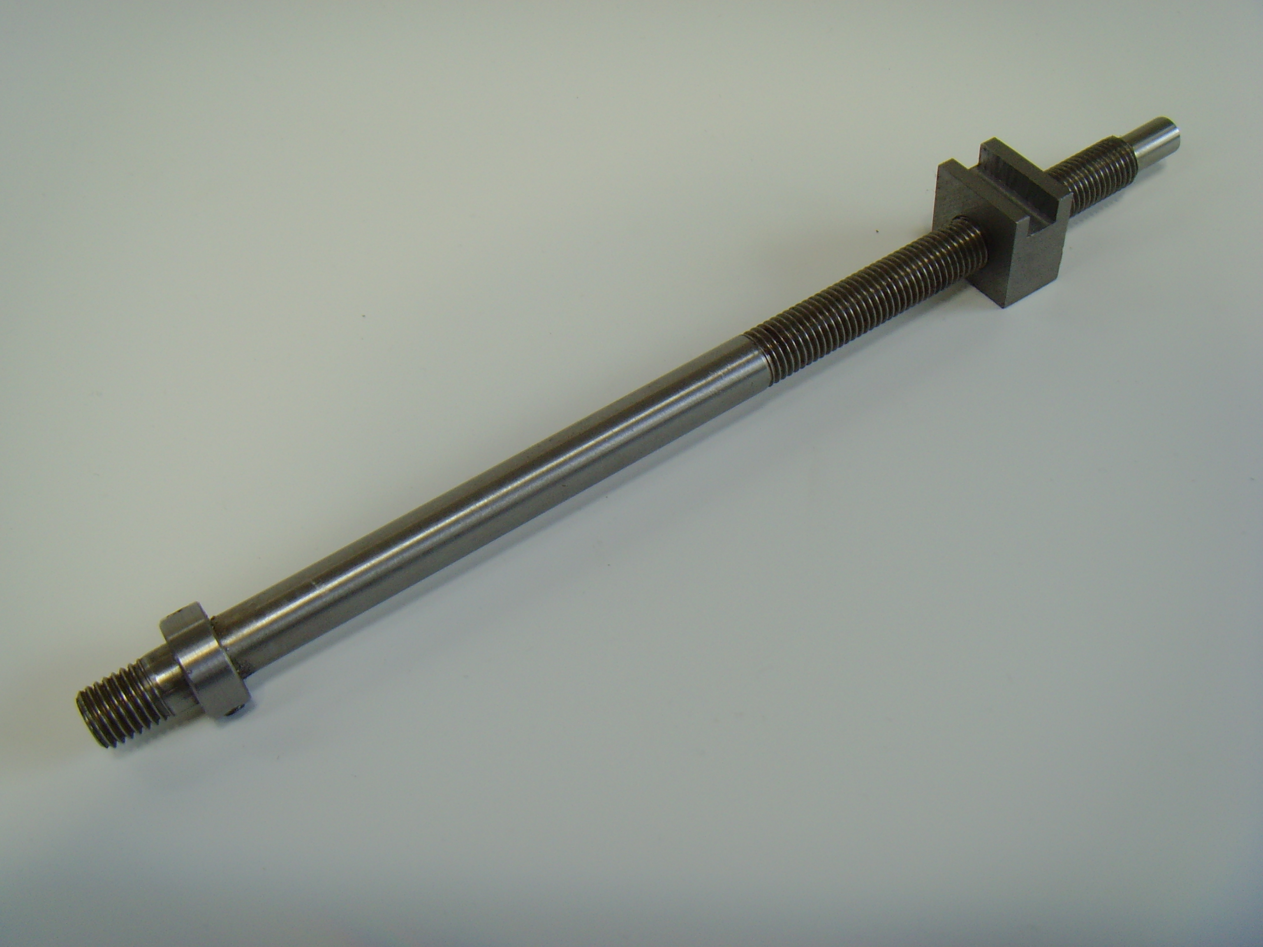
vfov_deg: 36.8
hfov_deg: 47.9
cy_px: 474
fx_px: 1423
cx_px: 632
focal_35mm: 39
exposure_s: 1/125
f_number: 3.5
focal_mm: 6.6
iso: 80
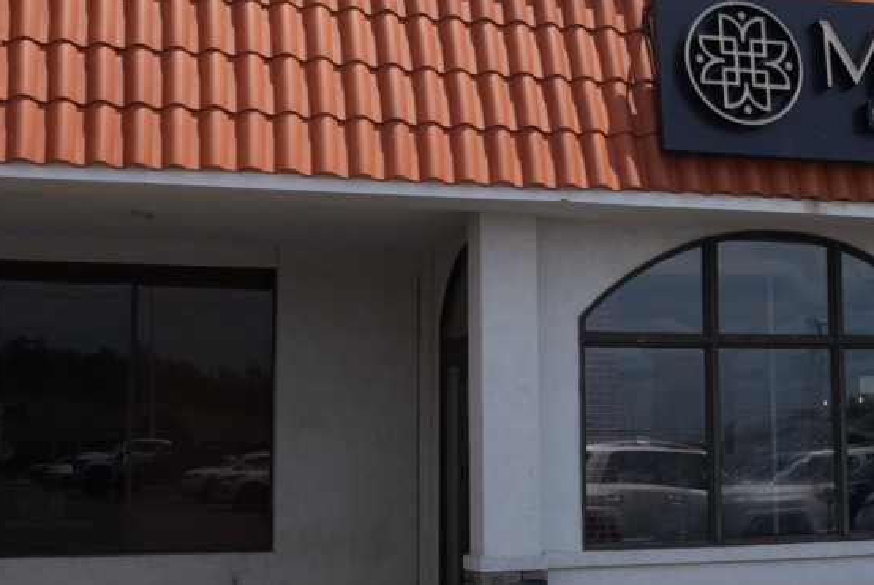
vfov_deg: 18.5
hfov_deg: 27.4
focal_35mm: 73
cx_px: 637
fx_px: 1774
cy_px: 119
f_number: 8
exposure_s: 1/400
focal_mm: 25
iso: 100
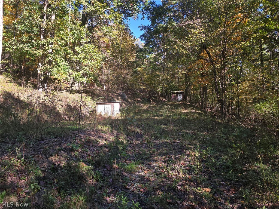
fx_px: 185
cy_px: 104
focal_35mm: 23
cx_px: 140
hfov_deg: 73.9
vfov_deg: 58.9
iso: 12
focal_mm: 6.3
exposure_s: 1/120
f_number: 1.7
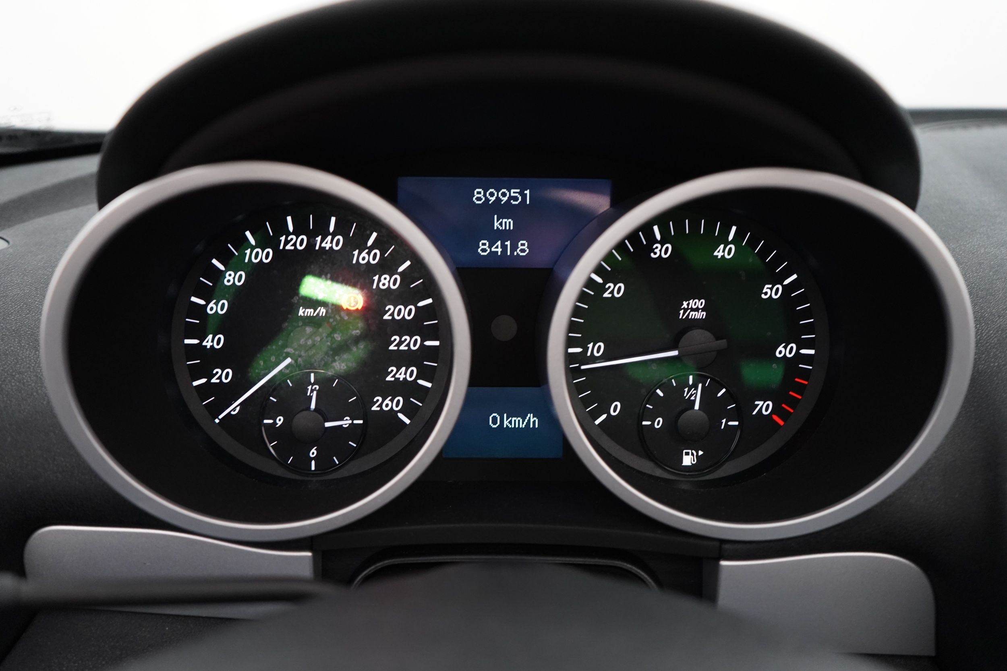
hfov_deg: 61.9
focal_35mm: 30
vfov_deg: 43.6
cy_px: 336
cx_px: 504
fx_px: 839
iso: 3200
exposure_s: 1/60
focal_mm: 30
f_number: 3.5
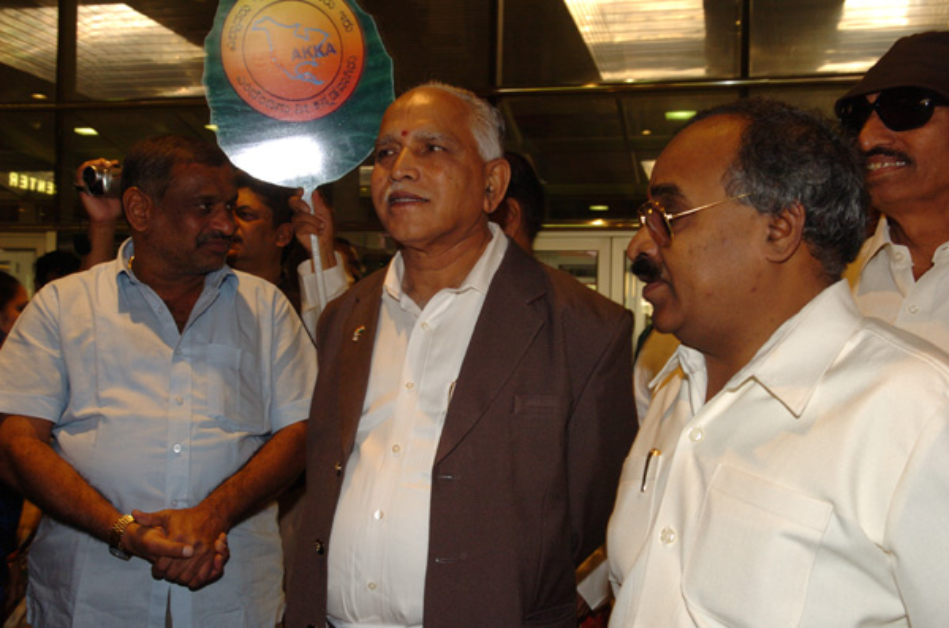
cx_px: 474
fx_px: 1026
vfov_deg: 34.0
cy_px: 314
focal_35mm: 39
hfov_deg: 49.7
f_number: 5.6
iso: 400
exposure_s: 1/30
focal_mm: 26
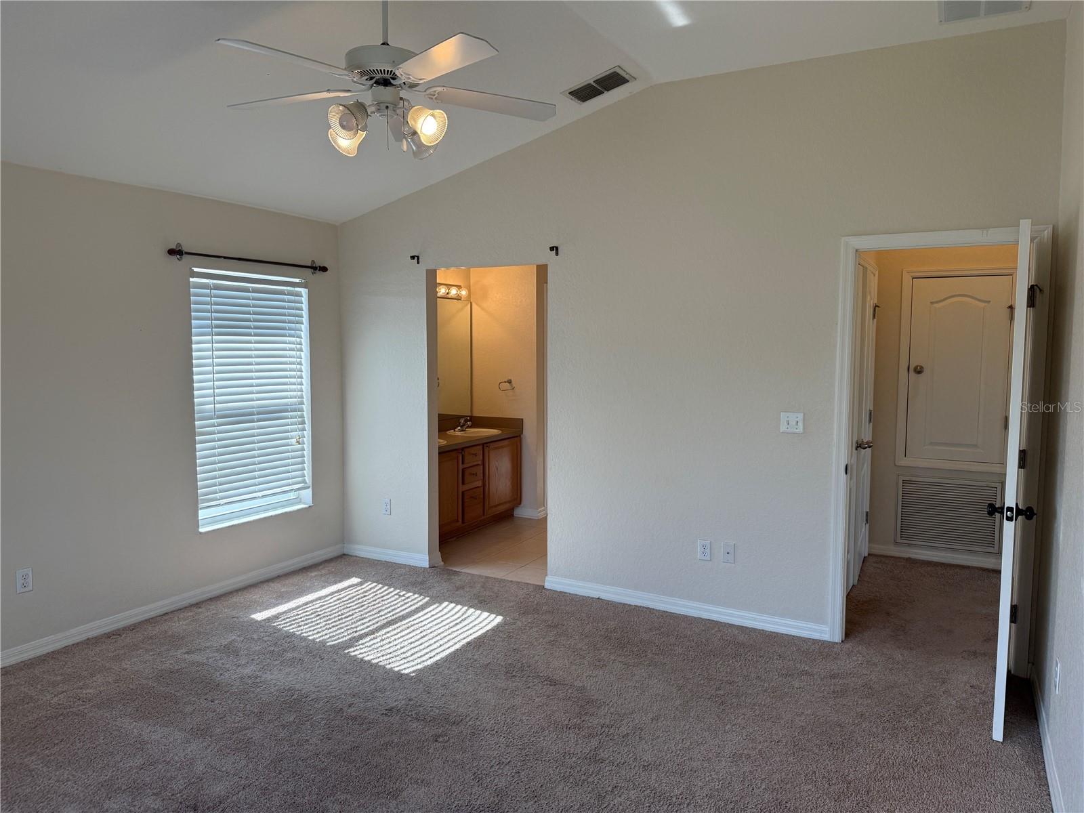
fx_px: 752
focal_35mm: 24
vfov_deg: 56.8
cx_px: 542
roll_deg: -0.9
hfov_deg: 71.6
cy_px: 406
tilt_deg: -2.7
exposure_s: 1/379
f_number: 1.78
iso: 100
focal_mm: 6.76
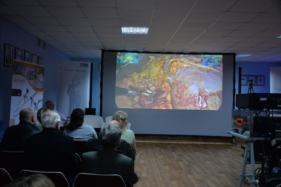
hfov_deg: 58.7
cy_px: 94
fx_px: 250
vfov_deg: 41.1
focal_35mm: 32
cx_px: 140
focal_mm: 32
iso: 1600
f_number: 5.6
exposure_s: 1/80
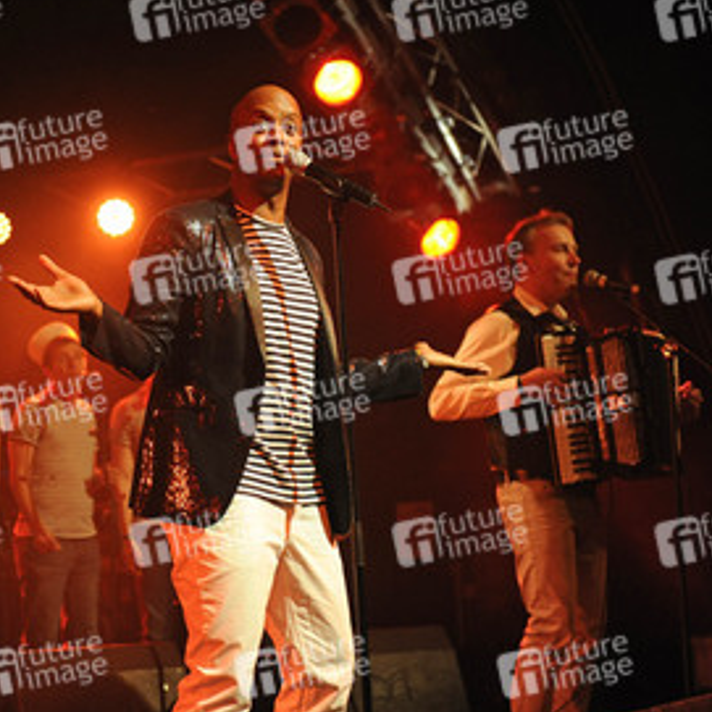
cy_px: 339
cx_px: 233
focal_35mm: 99
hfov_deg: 17.5
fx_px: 2304
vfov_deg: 17.6
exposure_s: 1/200
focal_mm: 70
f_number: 2.8
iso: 4000
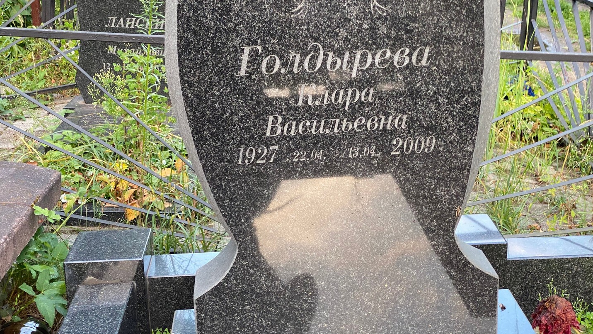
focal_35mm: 57
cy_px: 144
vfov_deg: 21.1
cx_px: 298
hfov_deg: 36.6
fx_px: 896
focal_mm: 6
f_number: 2
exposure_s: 1/60
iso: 160
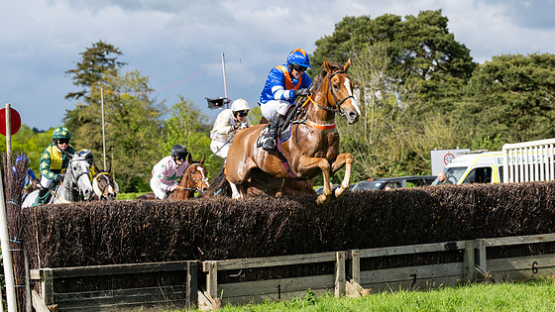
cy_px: 206
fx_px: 1619
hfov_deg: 19.5
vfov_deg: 11.0
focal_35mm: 110
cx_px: 284
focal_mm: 80
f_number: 5
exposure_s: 1/2500
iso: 400
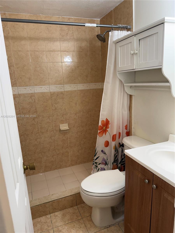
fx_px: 162
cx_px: 88
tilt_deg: -14.4
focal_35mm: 24
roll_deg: +1.8
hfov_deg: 56.8
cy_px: 116
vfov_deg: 71.6
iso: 125
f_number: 1.78
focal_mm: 6.76
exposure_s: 1/120
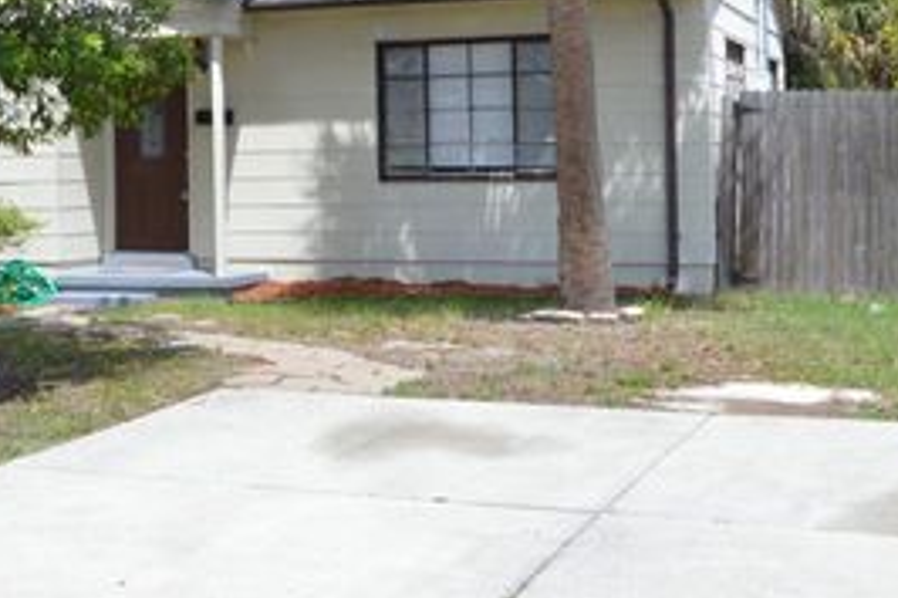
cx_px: 213
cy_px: 108
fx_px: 1546
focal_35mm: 62
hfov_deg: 31.7
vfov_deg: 21.6
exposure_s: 1/125
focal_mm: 22
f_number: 13
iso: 200
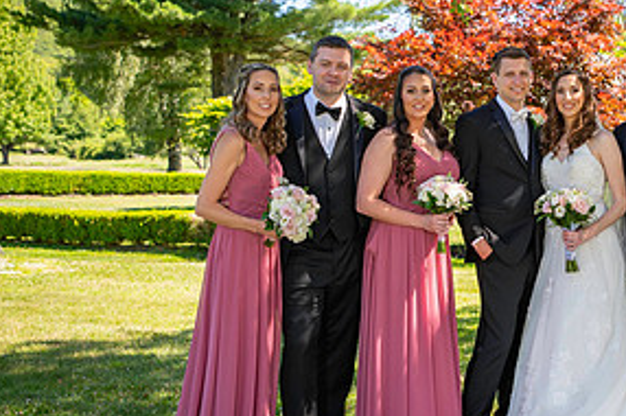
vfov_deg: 19.7
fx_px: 1198
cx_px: 571
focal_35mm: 69
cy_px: 166
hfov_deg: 28.1
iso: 100
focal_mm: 34
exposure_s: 1/800
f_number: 3.2
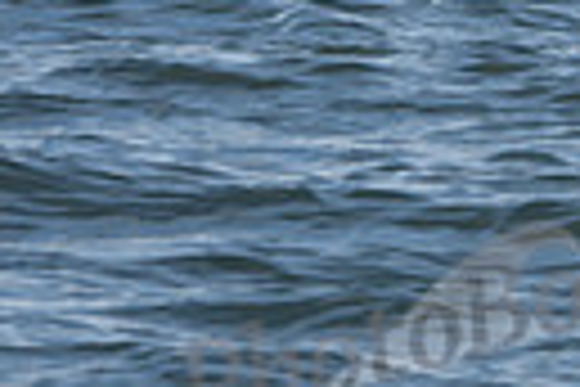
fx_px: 9746
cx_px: 1048
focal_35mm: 605
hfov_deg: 3.4
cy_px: -439
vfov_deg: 2.3
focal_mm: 135
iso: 320
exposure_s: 1/1000
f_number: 10
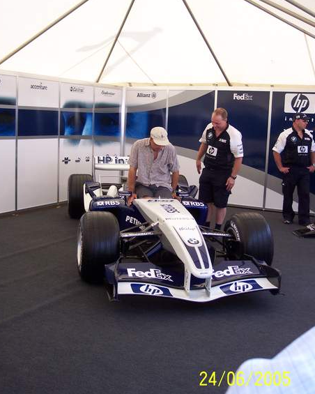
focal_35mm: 42
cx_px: 159
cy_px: 186
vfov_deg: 43.8
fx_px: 489
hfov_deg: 35.7
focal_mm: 8
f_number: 2.8
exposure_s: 1/350
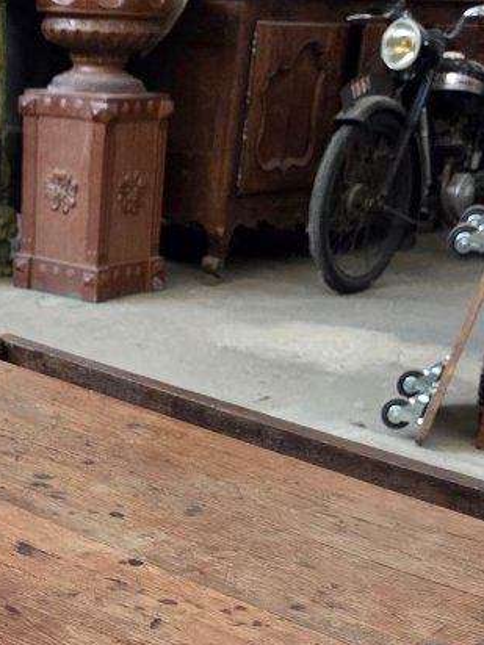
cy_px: 761
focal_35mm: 67
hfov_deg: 21.5
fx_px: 1249
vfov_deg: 26.1
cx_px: 63
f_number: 1.8
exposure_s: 1/120
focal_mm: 5.4
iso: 1600
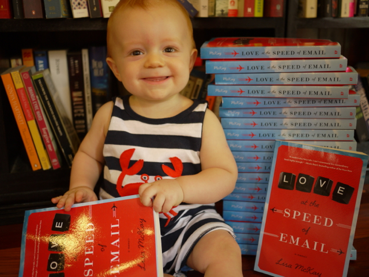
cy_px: 138
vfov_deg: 36.0
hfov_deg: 46.8
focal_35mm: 40
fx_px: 426
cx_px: 184
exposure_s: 1/30
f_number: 1.7
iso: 125
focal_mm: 20
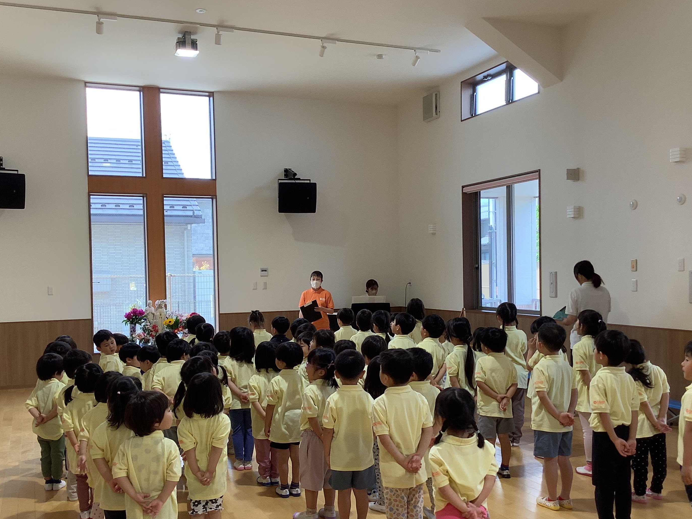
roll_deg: +2.0
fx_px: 740
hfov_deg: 50.1
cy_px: 284
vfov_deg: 38.6
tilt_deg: -1.8
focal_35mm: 37
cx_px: 335
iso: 64
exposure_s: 1/120
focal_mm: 3.3
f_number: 2.4
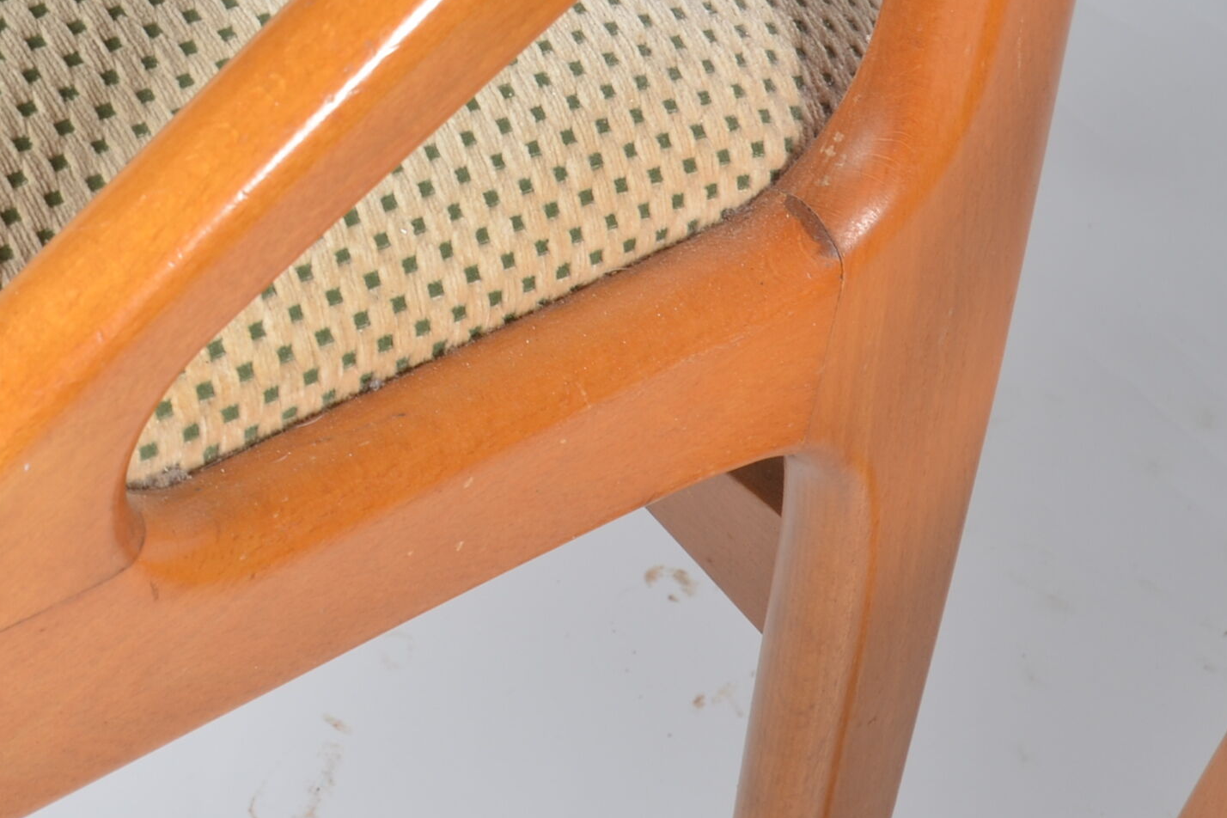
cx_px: -62
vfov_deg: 14.5
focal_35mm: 93
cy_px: -18
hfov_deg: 21.0
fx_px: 3170
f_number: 11
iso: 100
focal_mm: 24
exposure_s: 1/125
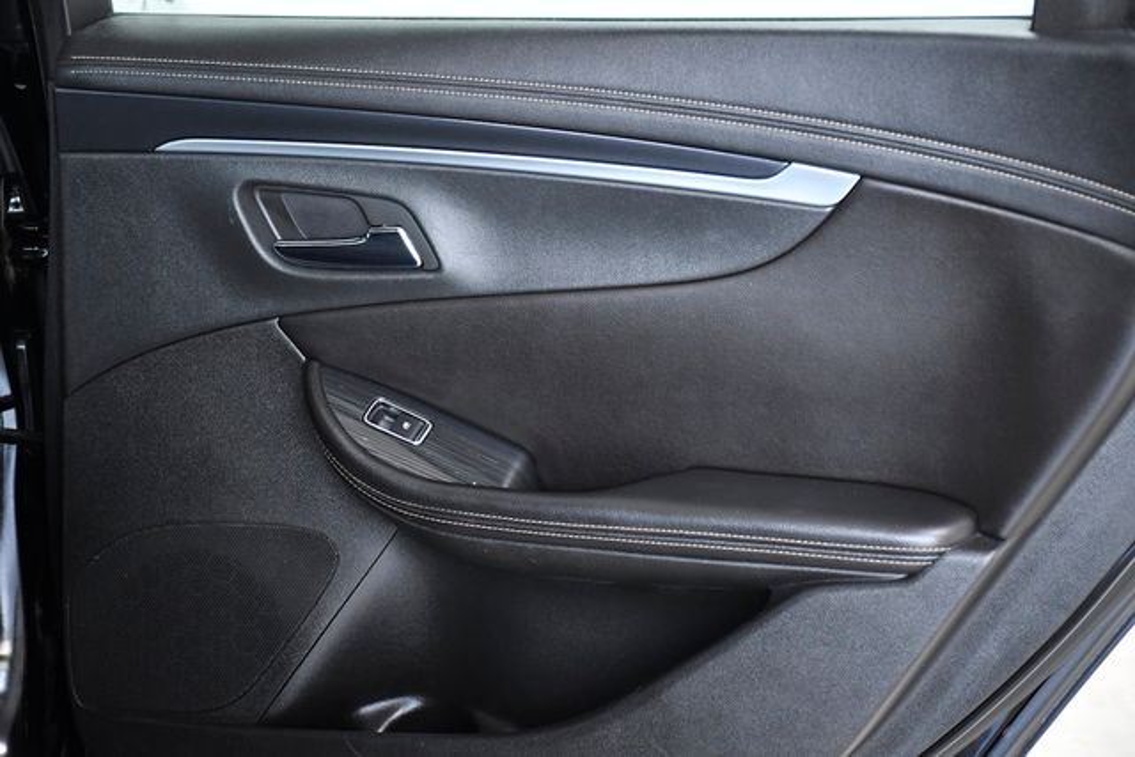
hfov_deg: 26.0
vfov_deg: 17.5
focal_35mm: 78
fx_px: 2460
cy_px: 378
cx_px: 568
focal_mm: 52
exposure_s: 1/200
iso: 2500
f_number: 4.8
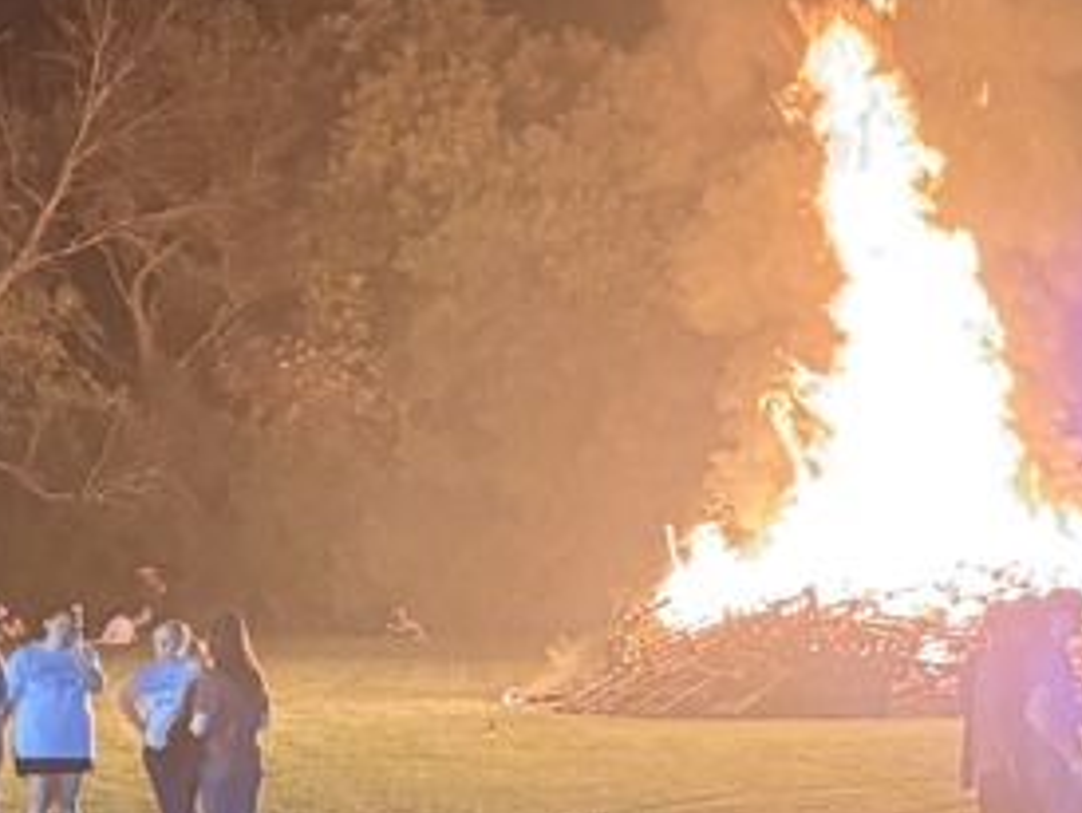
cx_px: 1050
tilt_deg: +0.2
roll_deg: +5.2
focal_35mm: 97
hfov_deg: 19.7
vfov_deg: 15.3
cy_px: 462
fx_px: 3035
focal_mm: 5.96
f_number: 1.6
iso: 640
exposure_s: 1/40
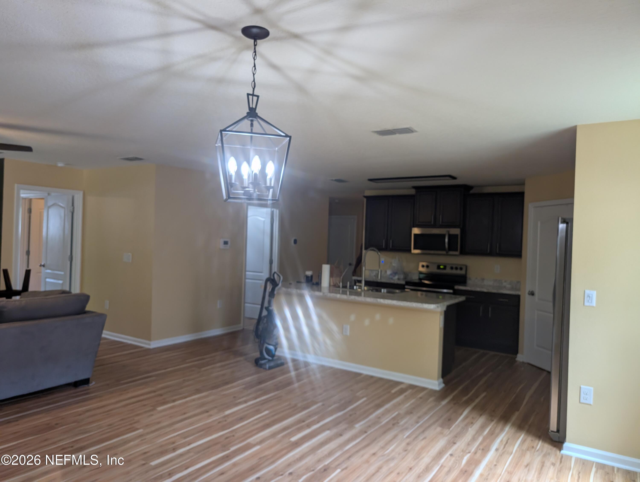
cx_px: 320
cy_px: 241
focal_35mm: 24
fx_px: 444
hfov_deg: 71.5
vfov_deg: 56.9
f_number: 1.68
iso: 29
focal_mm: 6.9
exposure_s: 1/120
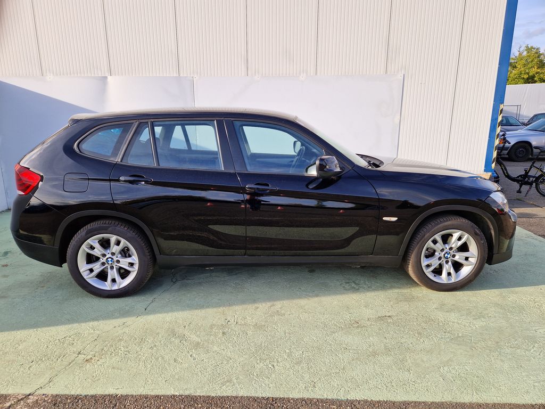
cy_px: 204
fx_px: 362
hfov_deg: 73.9
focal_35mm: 23
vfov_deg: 58.9
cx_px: 272
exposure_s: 1/564
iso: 50
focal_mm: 5.4
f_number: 1.8
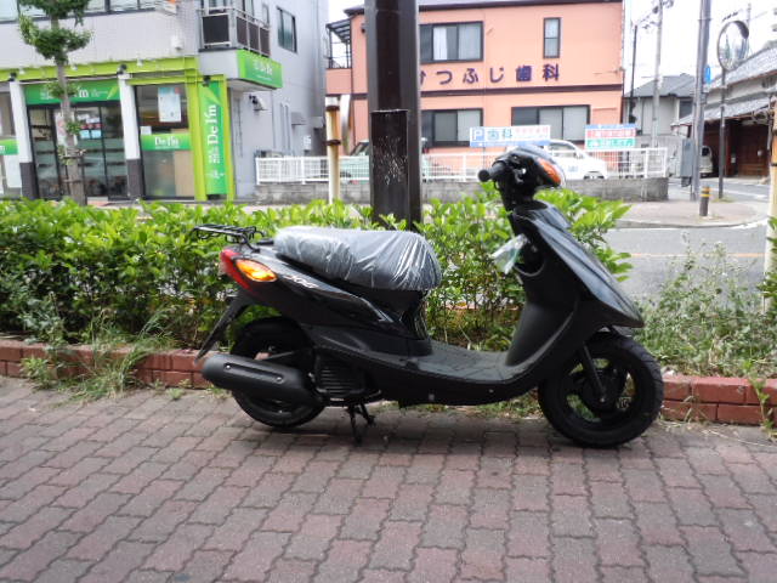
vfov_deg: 49.7
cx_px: 388
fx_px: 628
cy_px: 292
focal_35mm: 28
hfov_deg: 63.4
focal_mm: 5
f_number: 3.7
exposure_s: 1/250
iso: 100
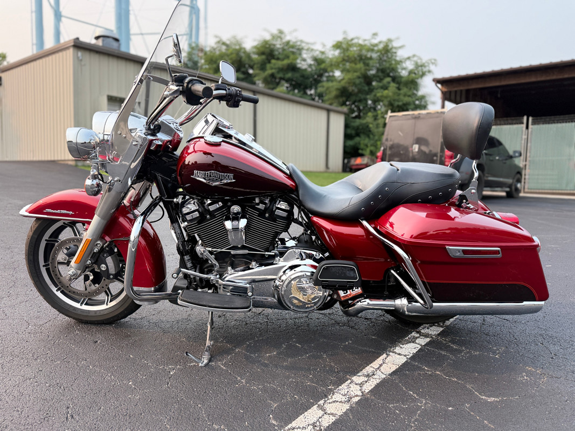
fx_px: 399
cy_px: 216
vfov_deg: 56.8
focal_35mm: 24
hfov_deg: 71.6
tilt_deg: -5.0
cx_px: 288
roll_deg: -0.5
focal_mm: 6.76
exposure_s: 1/1106
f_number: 1.78
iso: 100
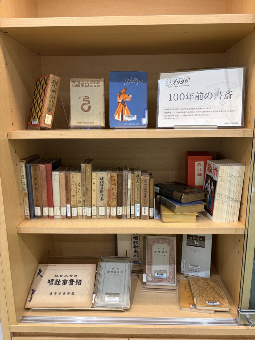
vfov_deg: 67.3
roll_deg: +0.5
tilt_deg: -10.9
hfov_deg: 53.1
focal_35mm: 26
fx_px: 255
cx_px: 128
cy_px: 170
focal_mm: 5.96
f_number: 1.6
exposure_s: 1/50
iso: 160
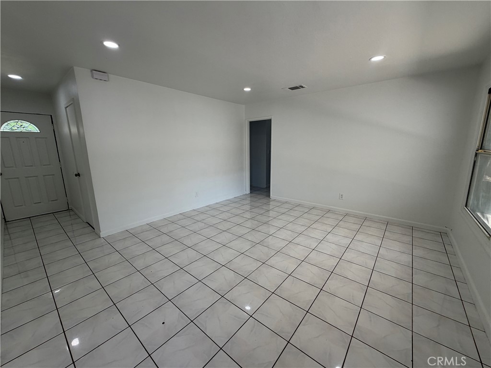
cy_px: 184
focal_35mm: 14
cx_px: 246
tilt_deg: -11.0
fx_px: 199
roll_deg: +0.6
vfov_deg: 85.7
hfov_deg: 102.1
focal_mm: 2.22
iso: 64
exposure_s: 1/120
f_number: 2.2
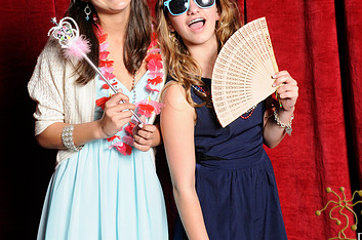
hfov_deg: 29.3
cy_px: 56
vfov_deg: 19.5
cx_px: 165
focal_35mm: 69
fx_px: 693
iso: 400
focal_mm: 28
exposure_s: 1/60
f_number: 8
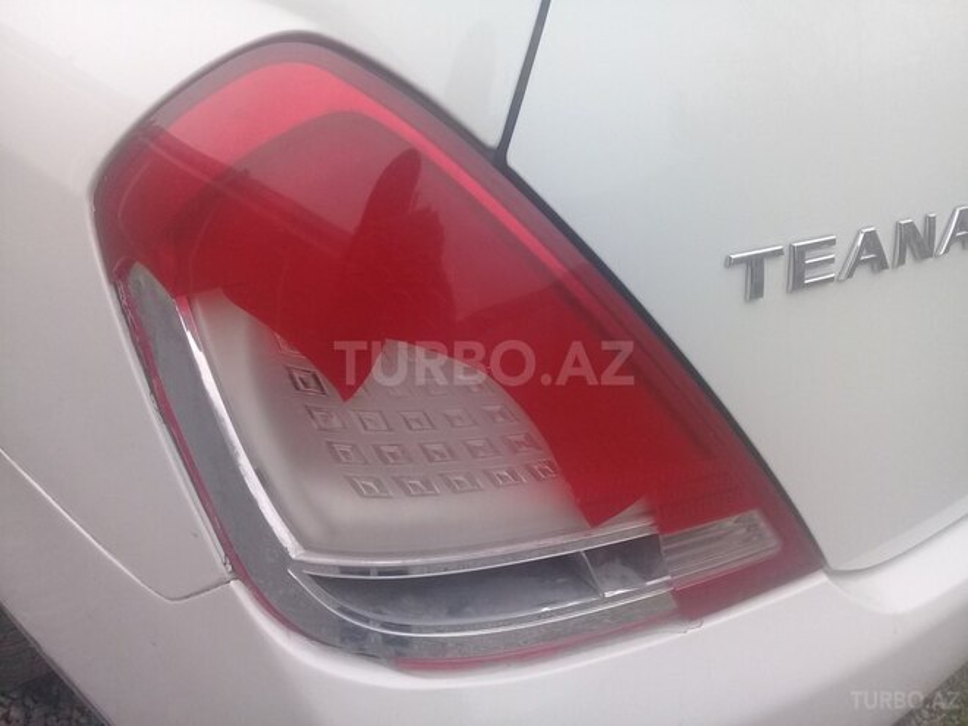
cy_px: 363
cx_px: 484
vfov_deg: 45.4
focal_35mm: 31
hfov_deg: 58.4
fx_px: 867
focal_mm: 3.3
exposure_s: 1/100
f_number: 2.2
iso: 64
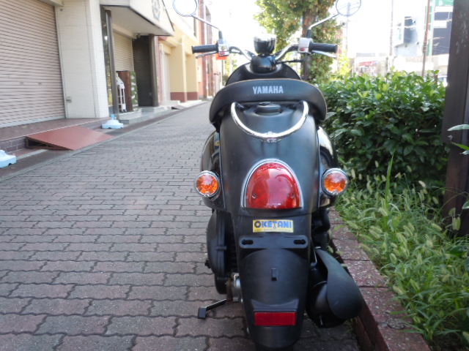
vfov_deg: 49.7
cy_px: 176
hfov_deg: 63.4
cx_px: 234
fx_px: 379
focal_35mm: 28
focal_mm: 5
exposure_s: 1/60
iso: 125
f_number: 3.7
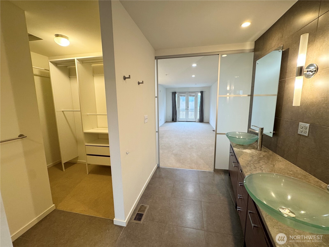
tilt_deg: -9.6
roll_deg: +1.1
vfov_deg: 85.7
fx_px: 133
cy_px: 124
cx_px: 164
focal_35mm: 14
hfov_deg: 102.1
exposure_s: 1/60
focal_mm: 2.22
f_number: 2.2
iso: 200
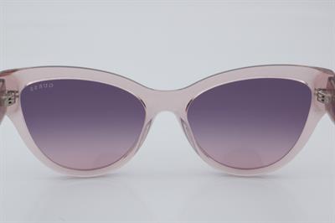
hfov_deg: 27.0
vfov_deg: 18.2
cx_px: 168
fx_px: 697
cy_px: 112
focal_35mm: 75
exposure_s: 1/4
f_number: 32
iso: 100
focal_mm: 50
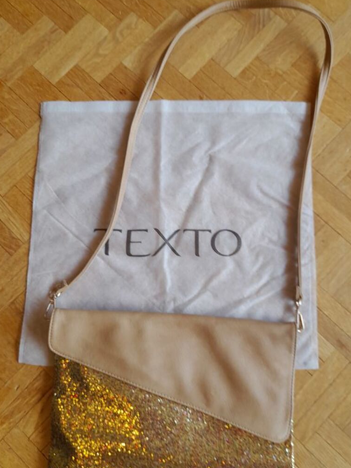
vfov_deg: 55.3
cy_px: 236
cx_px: 191
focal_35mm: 33
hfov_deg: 42.9
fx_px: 446
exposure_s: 1/50
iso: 20
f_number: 2
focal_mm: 4.6
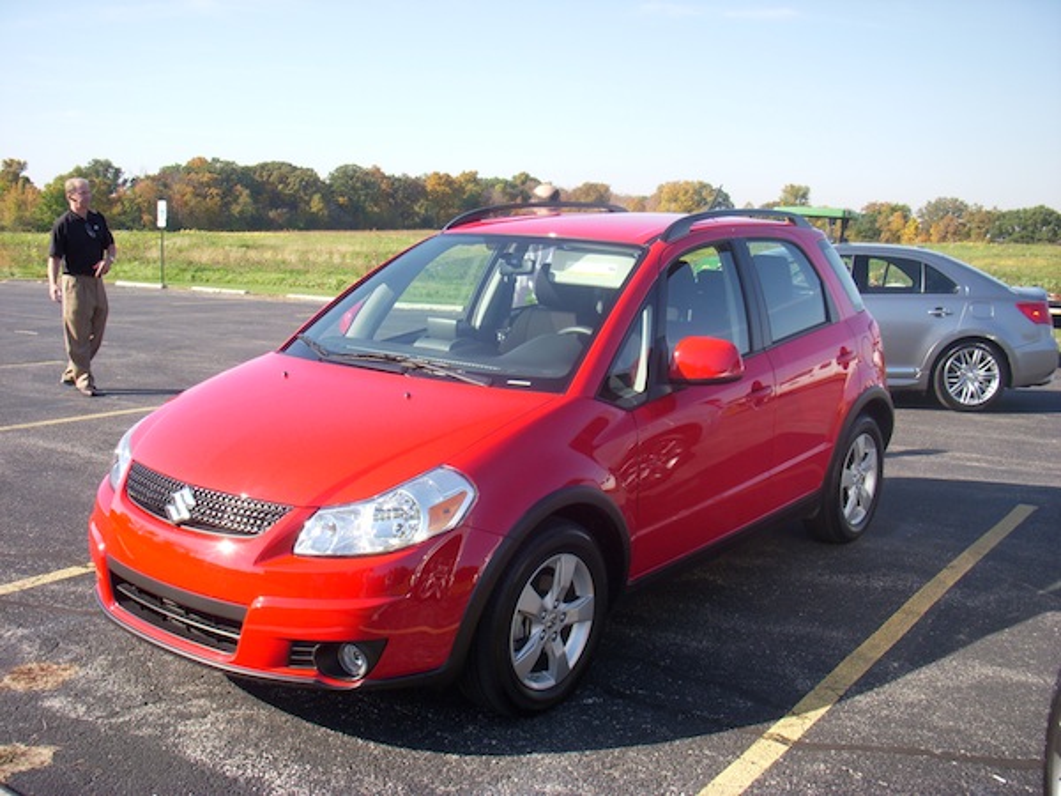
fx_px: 1165
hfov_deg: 49.0
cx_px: 530
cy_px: 398
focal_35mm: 38
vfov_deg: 37.7
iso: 100
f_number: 3.3
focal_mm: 6.3
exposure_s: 1/400
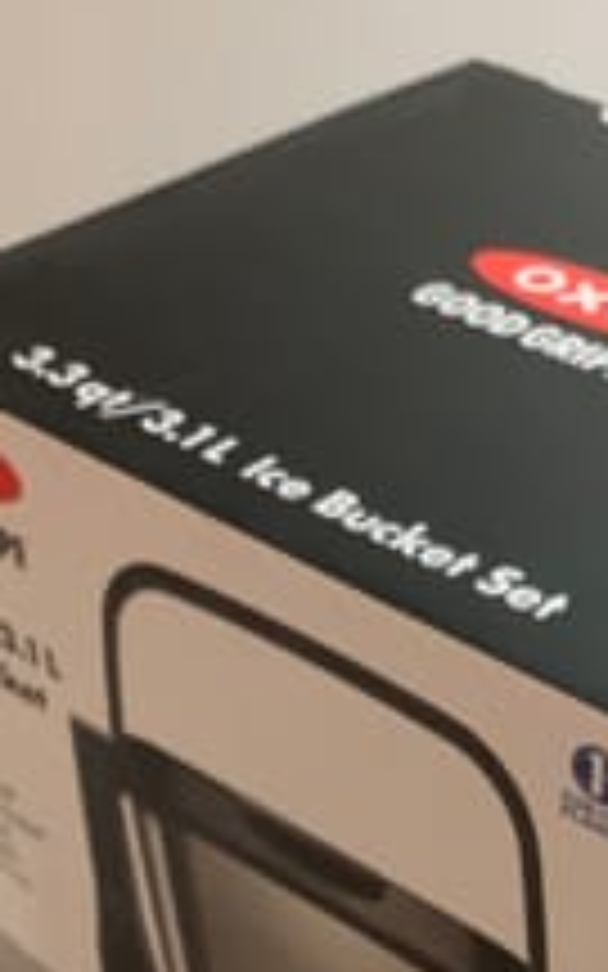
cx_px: 477
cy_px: 821
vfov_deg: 26.5
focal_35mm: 76
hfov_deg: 17.0
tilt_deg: -39.5
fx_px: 2015
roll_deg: +3.6
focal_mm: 3.3
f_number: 2.4
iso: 160
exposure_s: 1/50
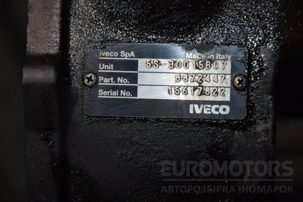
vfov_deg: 8.7
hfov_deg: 13.0
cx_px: 152
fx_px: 1326
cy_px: 101
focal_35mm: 158
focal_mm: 105
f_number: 5.6
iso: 800
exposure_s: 1/60
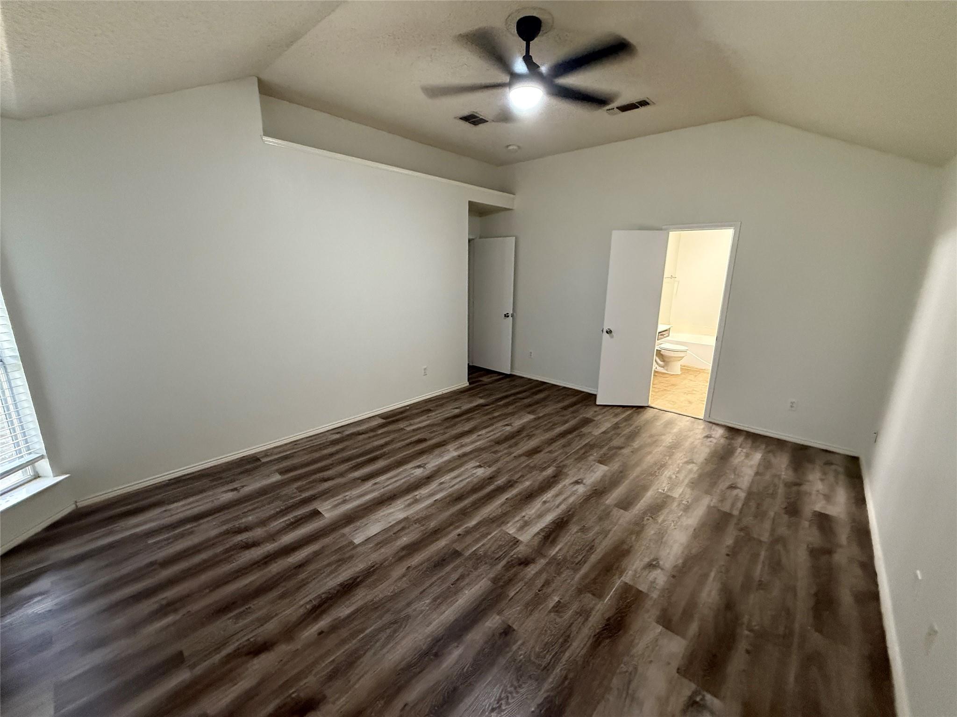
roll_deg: -0.3
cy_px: 358
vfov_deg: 85.7
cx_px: 478
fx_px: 387
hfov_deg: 102.1
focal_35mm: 14
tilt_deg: -13.2
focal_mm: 2.22
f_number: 2.2
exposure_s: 1/60
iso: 640
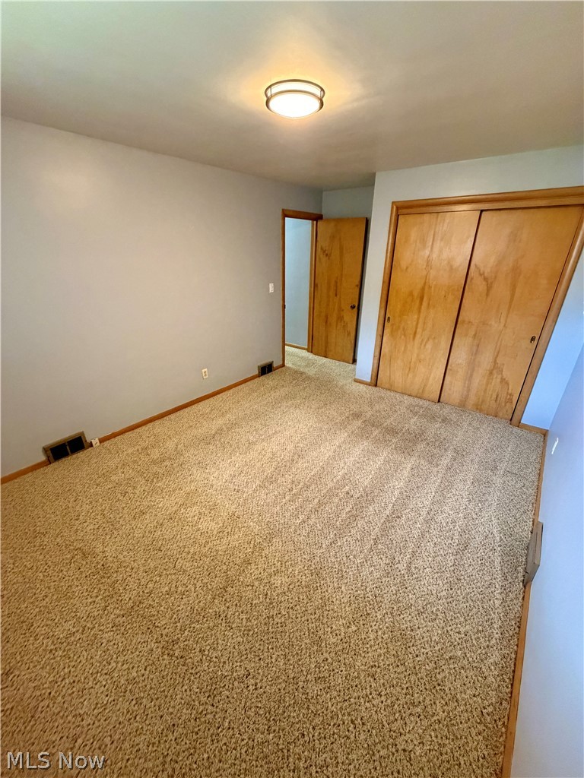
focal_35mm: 14
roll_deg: -1.0
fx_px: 315
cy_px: 389
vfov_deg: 102.1
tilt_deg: -24.5
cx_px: 292
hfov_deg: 85.7
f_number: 2.2
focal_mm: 2.22
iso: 640
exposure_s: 1/60
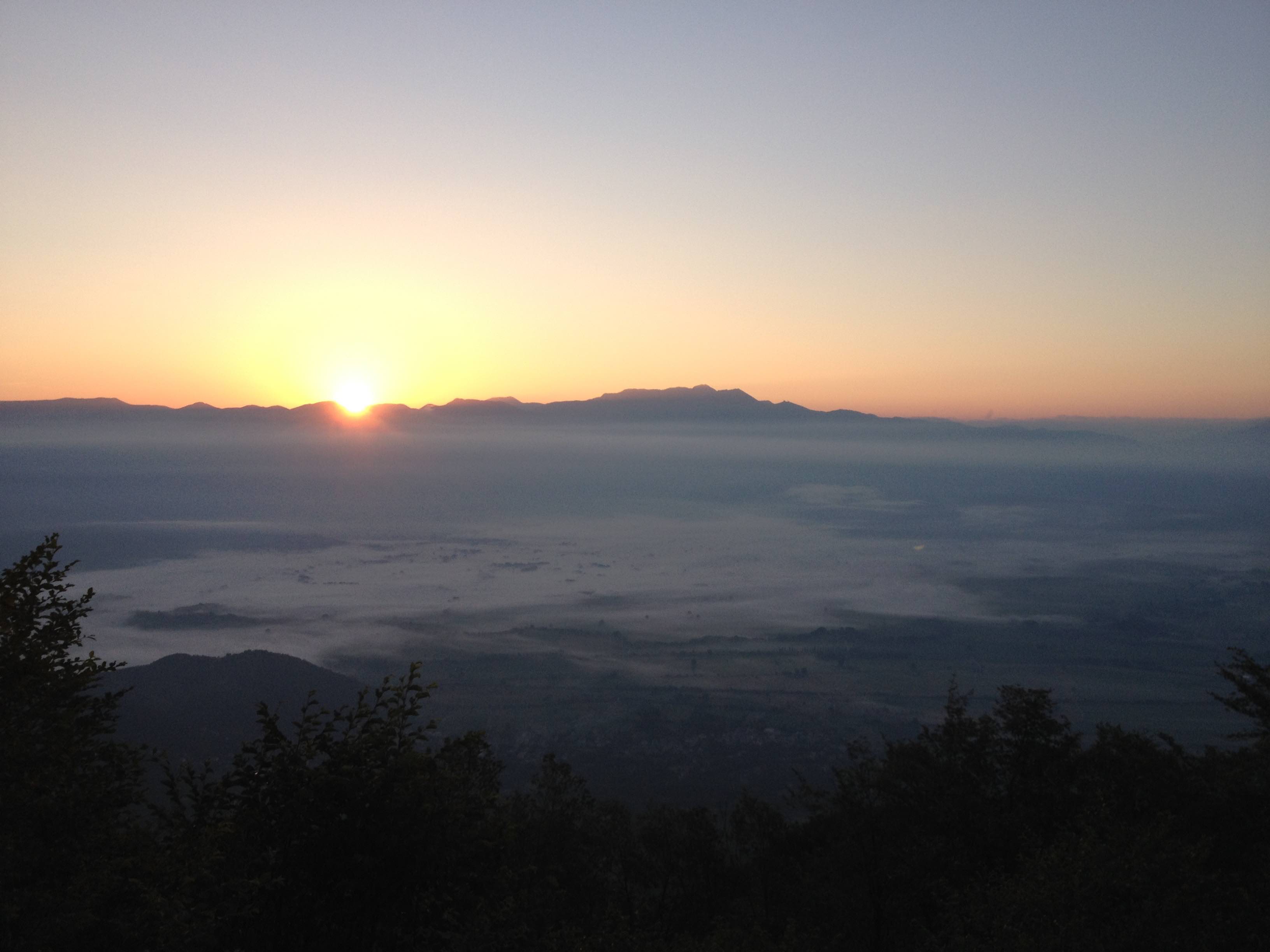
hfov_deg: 52.6
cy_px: 476
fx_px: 1284
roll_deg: +0.5
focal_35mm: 35
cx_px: 635
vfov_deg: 40.7
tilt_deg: -2.8
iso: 50
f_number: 2.4
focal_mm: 4.28
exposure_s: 1/506
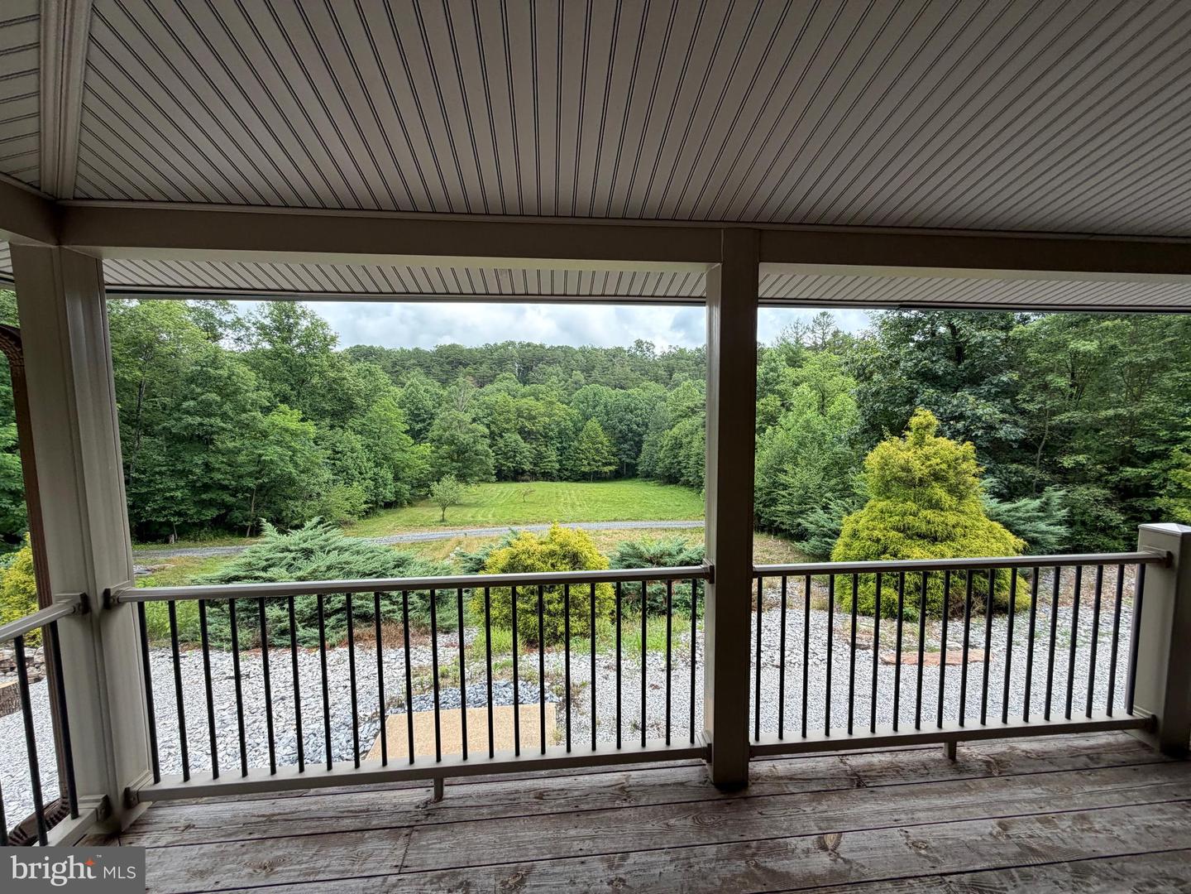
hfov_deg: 102.1
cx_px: 596
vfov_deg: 85.7
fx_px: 482
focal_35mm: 14
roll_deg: +1.4
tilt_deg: -4.8
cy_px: 447
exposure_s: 1/388
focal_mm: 2.22
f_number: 2.2
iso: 50
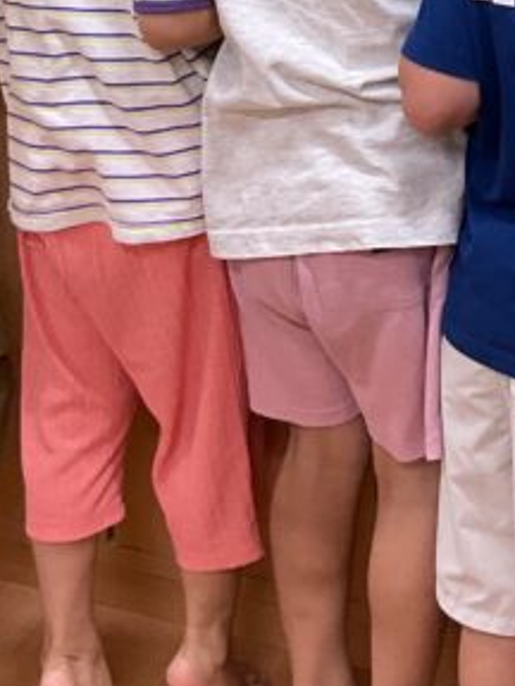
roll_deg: +1.1
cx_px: 513
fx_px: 2043
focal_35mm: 103
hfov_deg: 14.2
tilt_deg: -14.7
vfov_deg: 17.7
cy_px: -241
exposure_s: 1/60
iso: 50
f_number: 1.8
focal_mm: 3
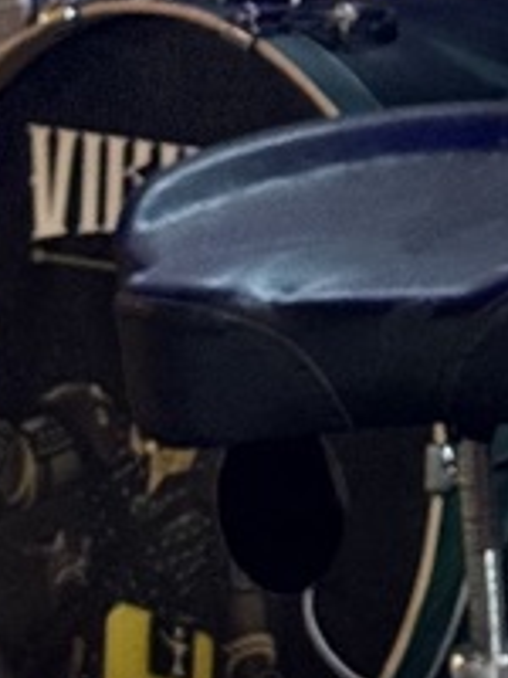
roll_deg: +0.2
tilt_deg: +1.2
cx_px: 1253
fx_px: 5635
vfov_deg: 6.7
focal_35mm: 288
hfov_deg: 5.0
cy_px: -549
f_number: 1.78
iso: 400
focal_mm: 6.76
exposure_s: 1/36
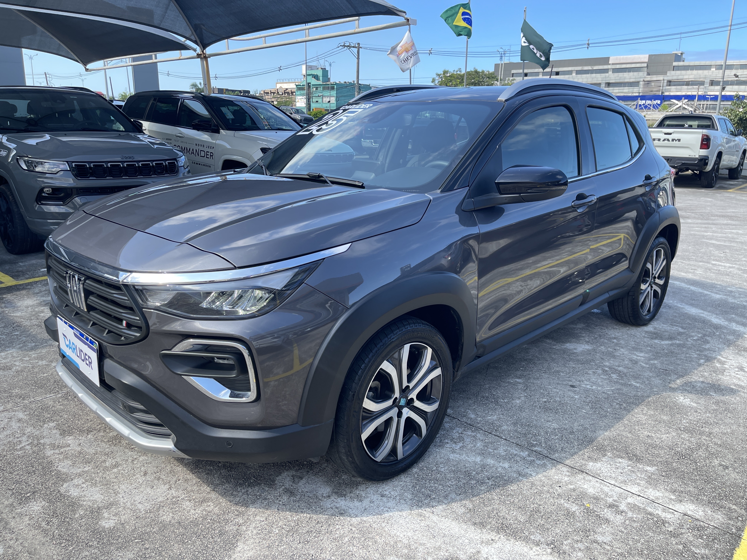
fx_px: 539
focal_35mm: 25
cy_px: 280
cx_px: 374
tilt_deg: -15.5
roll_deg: -1.6
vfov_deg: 54.9
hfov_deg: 69.4
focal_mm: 5.1
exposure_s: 1/717
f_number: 1.6
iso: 32
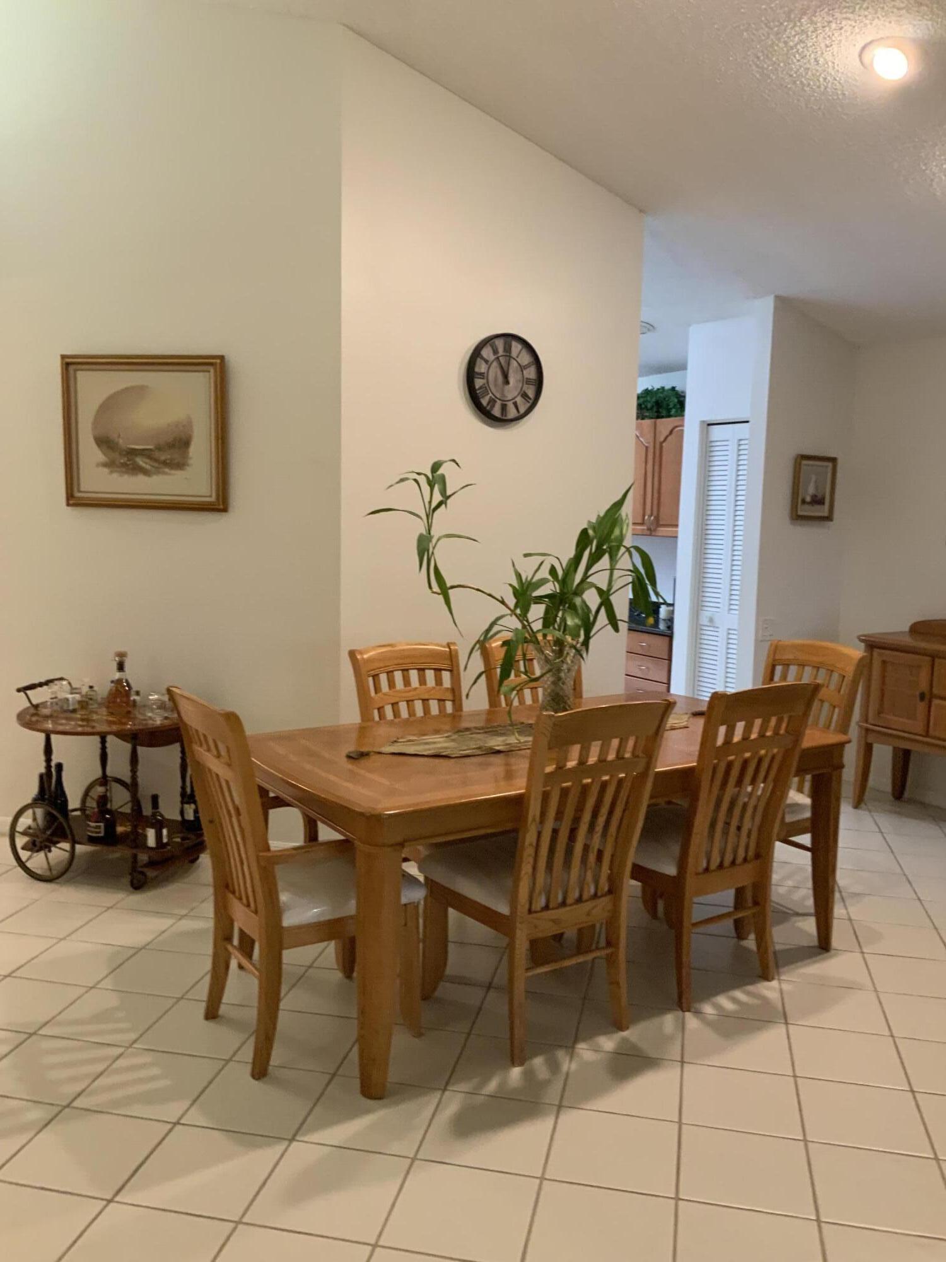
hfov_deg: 48.2
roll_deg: +0.2
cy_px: 631
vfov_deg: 61.7
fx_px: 1057
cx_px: 473
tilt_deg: -7.2
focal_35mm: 29
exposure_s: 1/60
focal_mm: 3
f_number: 1.8
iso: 200
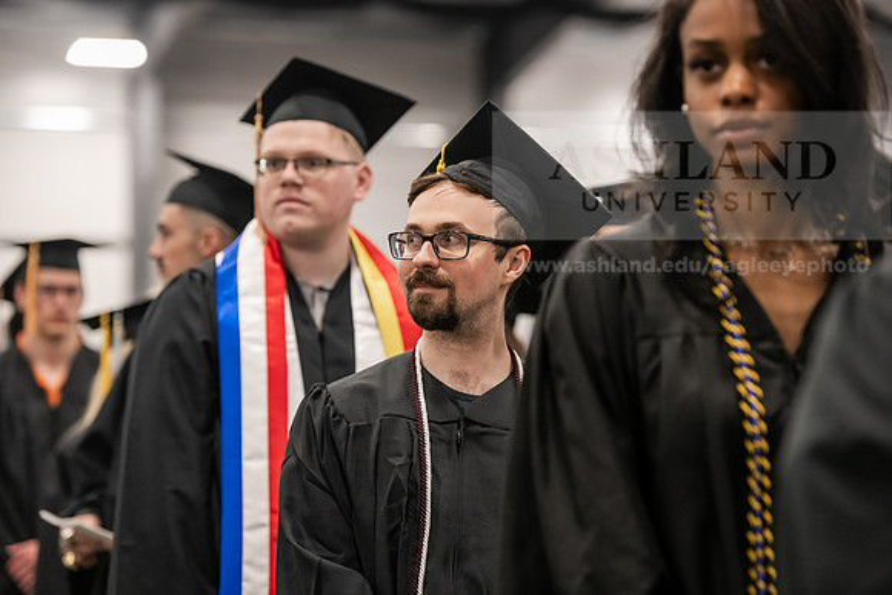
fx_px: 2875
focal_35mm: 116
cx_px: 446
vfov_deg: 11.8
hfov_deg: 17.6
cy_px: 298
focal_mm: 116
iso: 3200
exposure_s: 1/200
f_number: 3.2
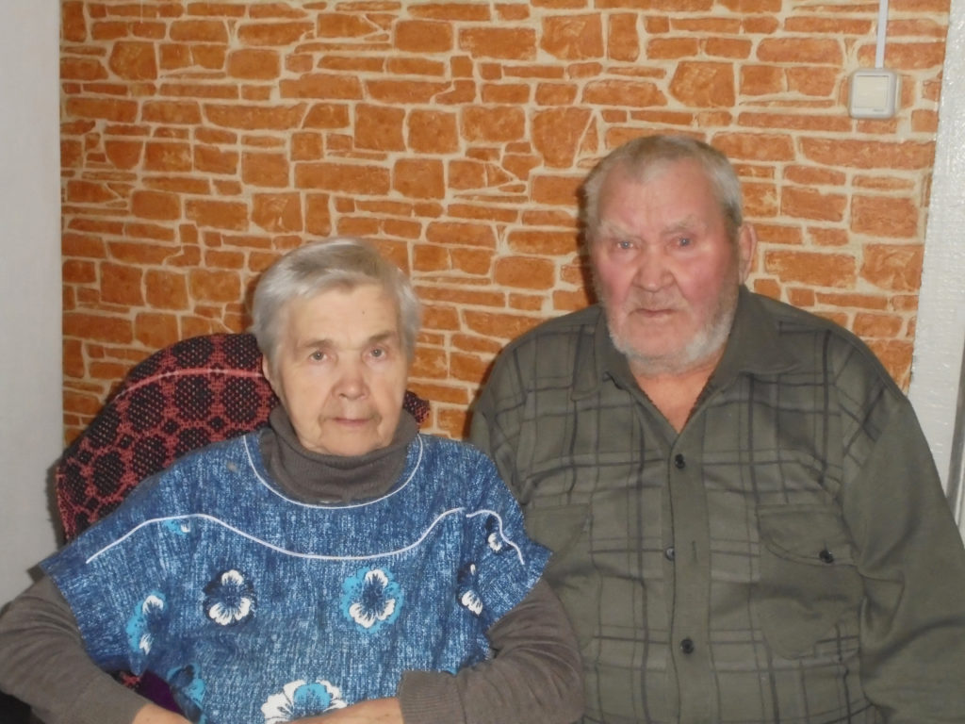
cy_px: 362
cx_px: 482
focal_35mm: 49
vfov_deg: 29.7
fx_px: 1366
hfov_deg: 38.9
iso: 640
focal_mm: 8.9
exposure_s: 1/60
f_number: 4.8
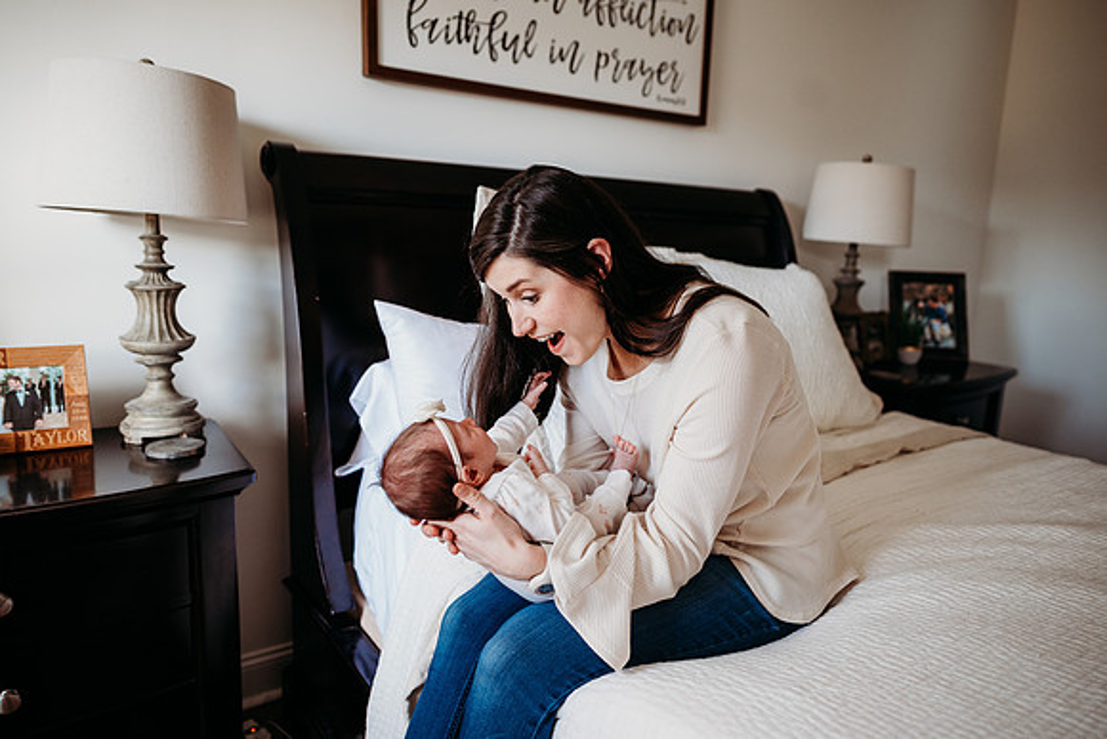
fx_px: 738
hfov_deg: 73.7
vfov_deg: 53.2
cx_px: 554
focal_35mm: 24
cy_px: 370
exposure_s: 1/250
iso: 640
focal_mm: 24
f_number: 2.5
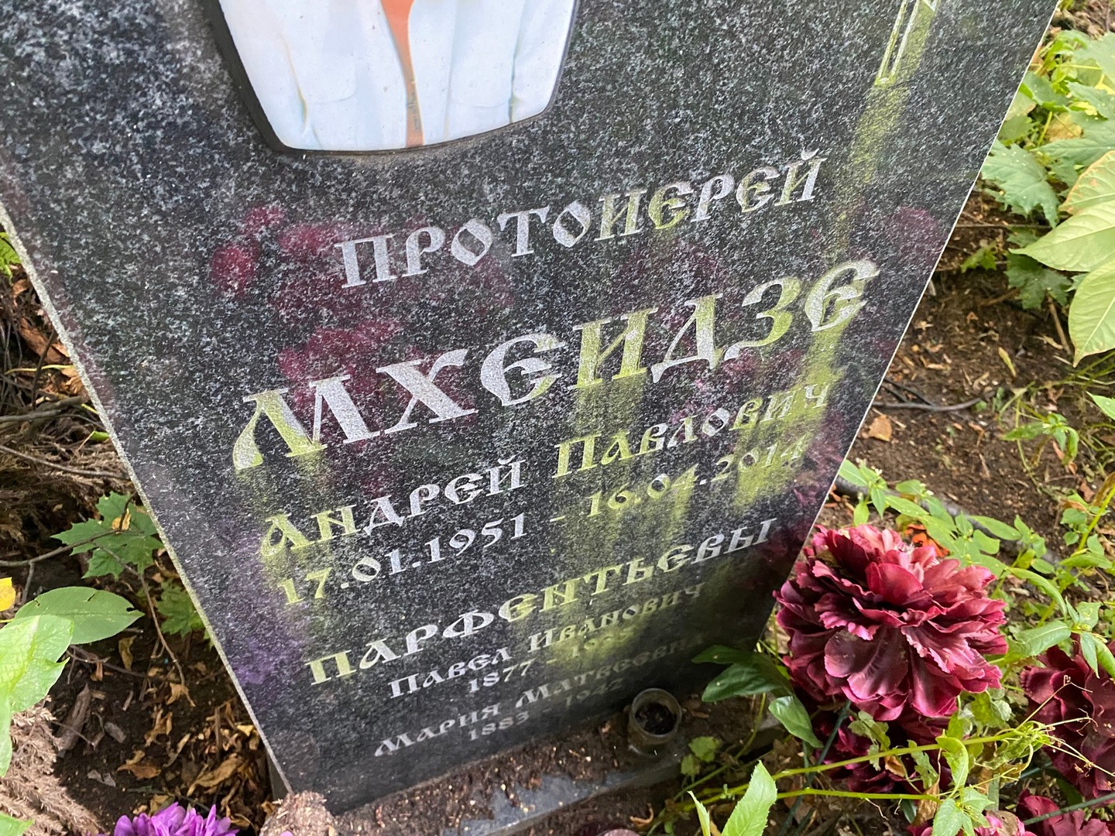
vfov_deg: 53.1
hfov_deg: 67.3
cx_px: 558
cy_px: 418
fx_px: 837
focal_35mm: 26
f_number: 1.8
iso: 500
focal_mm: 4.25
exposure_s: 1/52
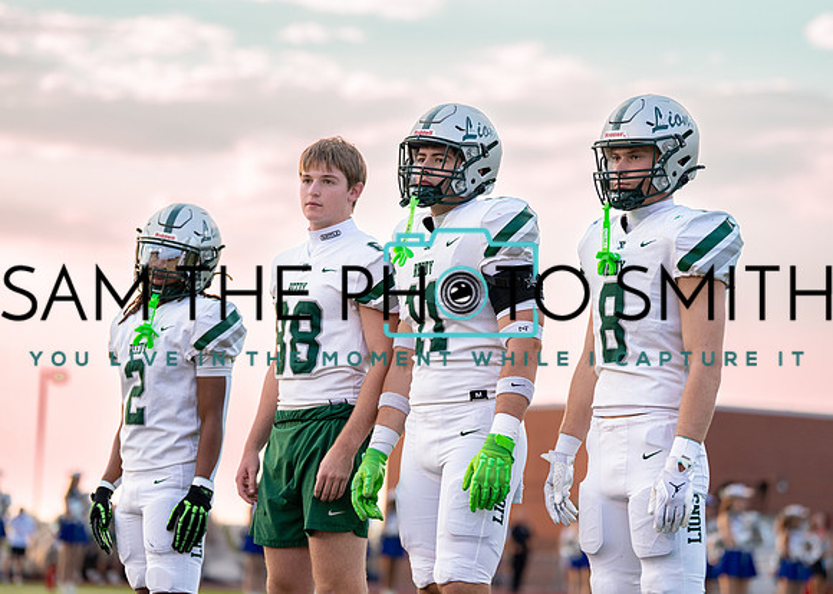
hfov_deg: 15.1
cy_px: 284
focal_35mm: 133
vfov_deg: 10.8
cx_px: 431
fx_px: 3136
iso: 500
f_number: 2.8
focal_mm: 120
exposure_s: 1/1600
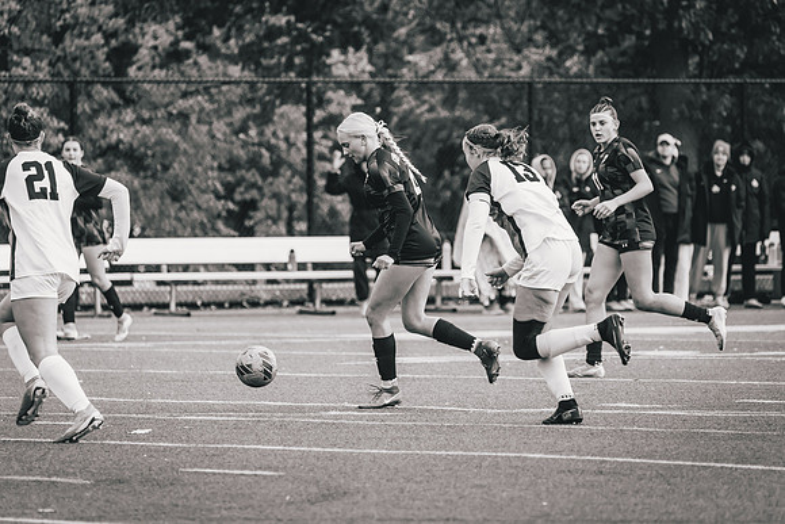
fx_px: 7189
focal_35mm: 330
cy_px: 245
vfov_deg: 4.2
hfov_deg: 6.3
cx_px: 437
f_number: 6.3
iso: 800
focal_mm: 296
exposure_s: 1/800
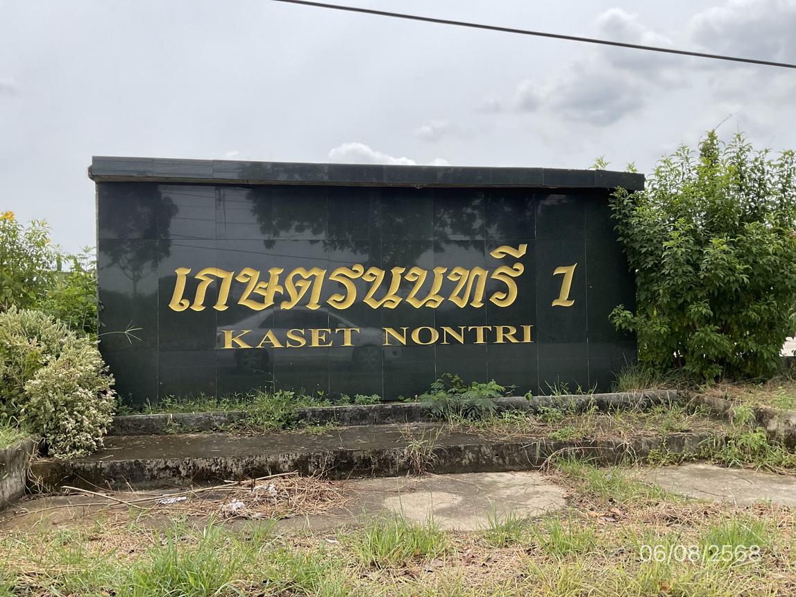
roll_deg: -0.2
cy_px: 298
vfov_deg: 48.2
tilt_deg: +0.5
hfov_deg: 61.7
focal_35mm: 29
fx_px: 667
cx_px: 398
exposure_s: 1/1848
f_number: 1.8
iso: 16
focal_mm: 3
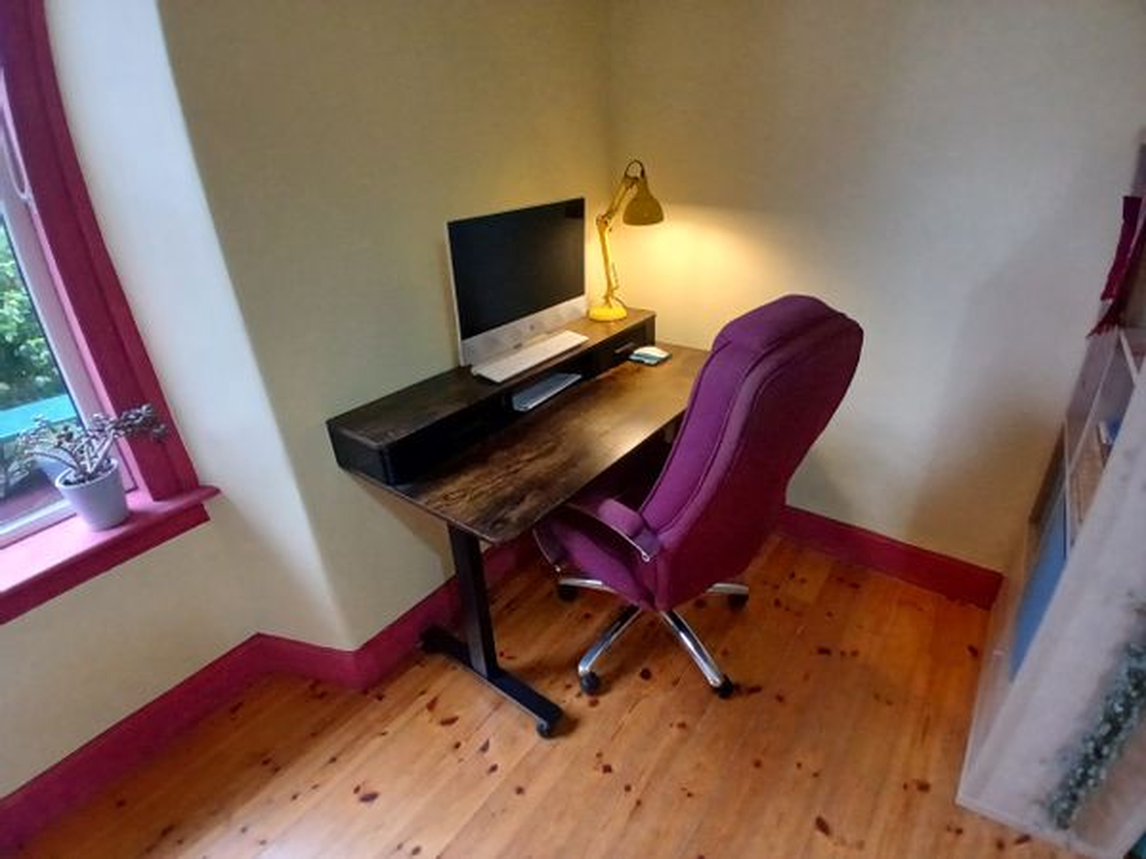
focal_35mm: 17
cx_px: 573
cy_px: 430
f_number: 2.2
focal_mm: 1.4
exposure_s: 1/33.3
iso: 320
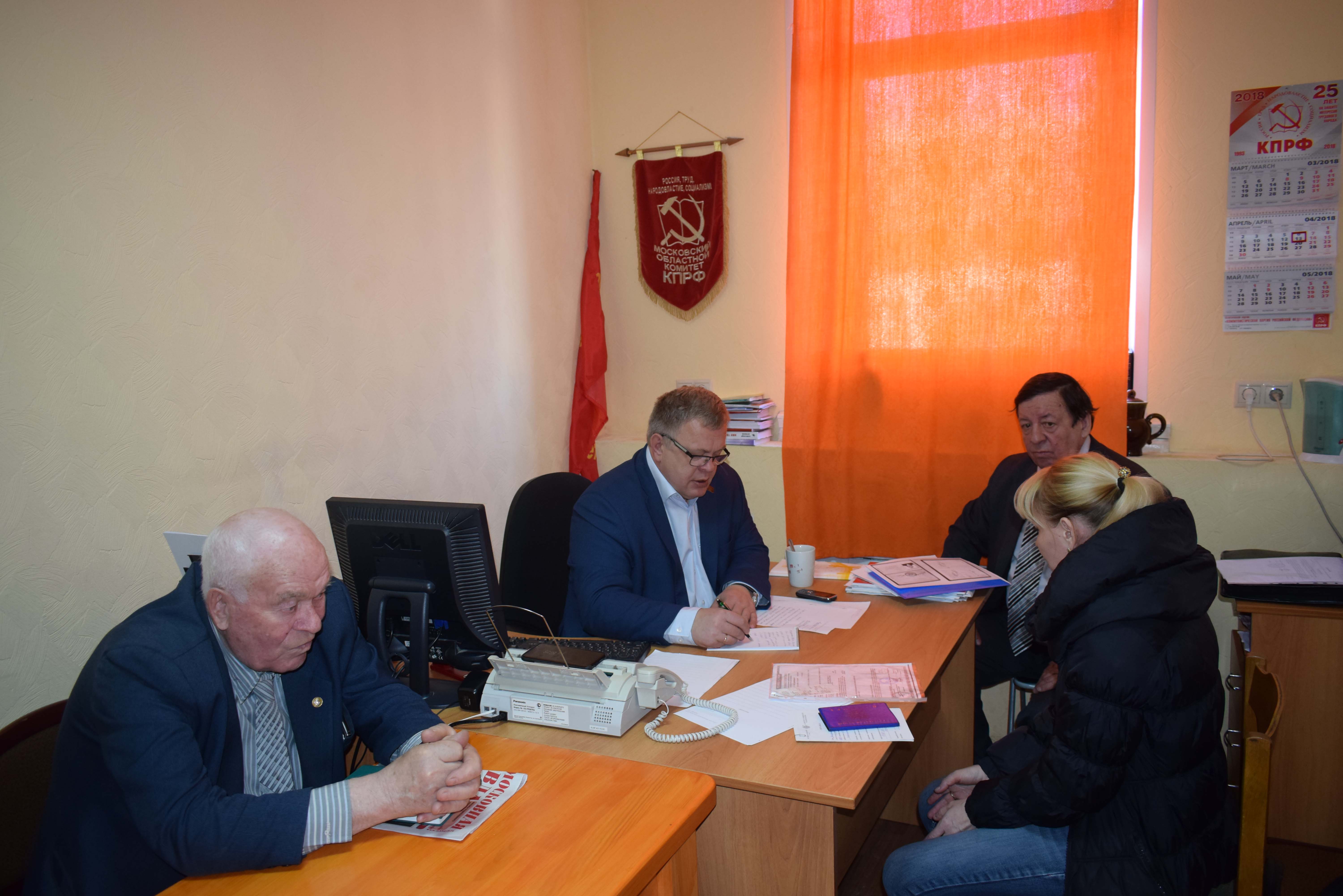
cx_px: 672
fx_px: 1007
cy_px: 448
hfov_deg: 67.4
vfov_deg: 47.9
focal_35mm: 27
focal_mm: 18
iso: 800
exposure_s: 1/60
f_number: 4
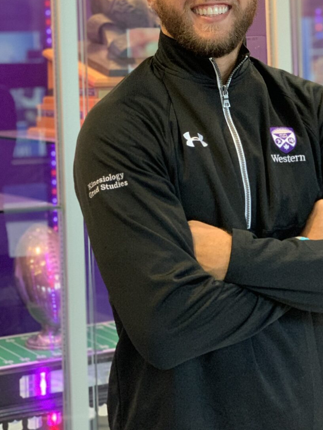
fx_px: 1194
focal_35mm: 96
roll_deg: +1.4
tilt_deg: +1.6
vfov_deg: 20.1
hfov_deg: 15.4
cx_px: 164
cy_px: 49
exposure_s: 1/60
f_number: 2.4
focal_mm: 6
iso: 320
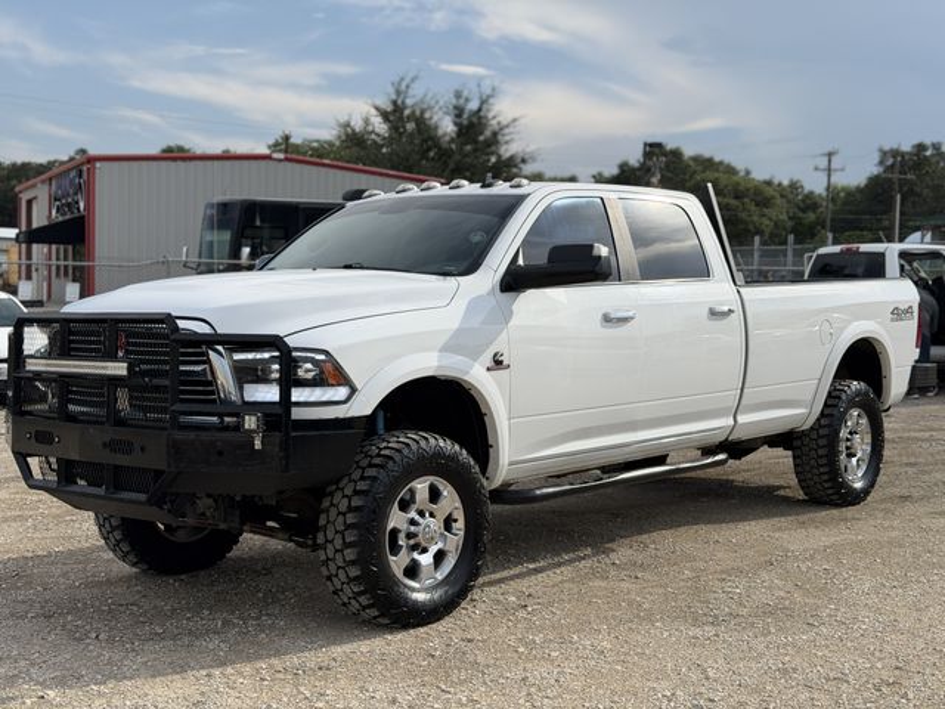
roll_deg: -1.2
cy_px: 354
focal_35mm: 48
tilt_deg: -3.0
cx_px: 472
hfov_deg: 39.7
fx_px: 1310
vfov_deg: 30.3
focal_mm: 6.76
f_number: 1.78
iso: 64
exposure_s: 1/5587
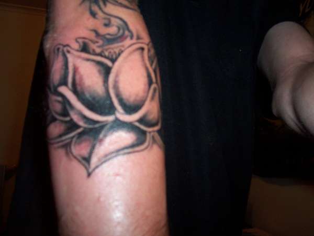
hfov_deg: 50.1
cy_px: 118
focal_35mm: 37
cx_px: 157
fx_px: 336
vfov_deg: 38.7
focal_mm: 5.6
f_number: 2.8
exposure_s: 1/60
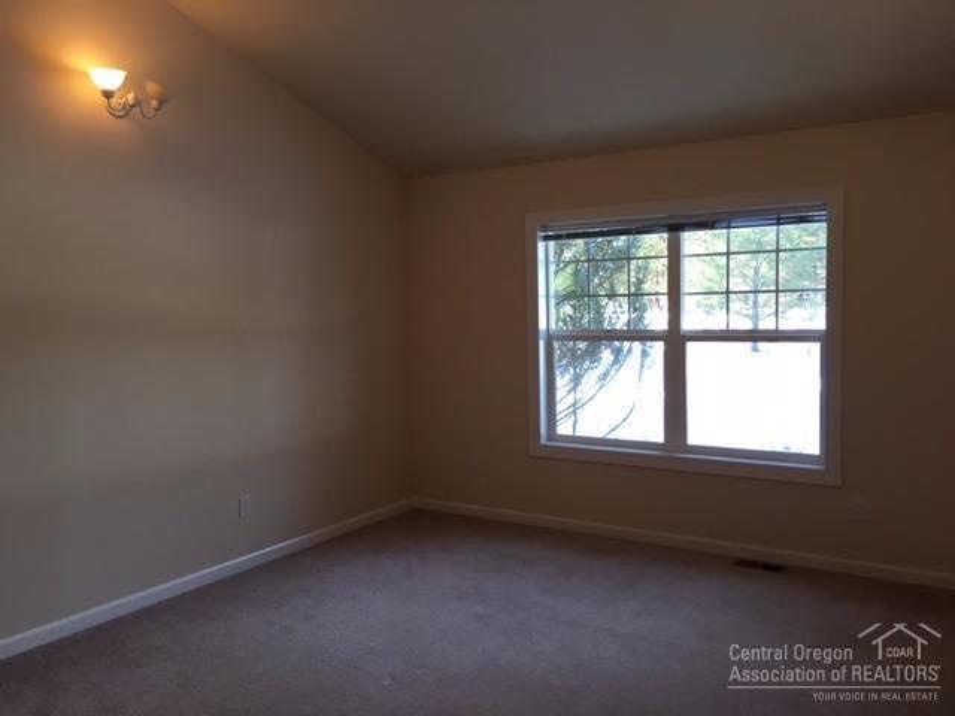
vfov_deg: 48.2
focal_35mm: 29
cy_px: 358
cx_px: 478
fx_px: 800
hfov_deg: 61.7
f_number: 2.2
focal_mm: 4.15
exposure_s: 1/30
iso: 32
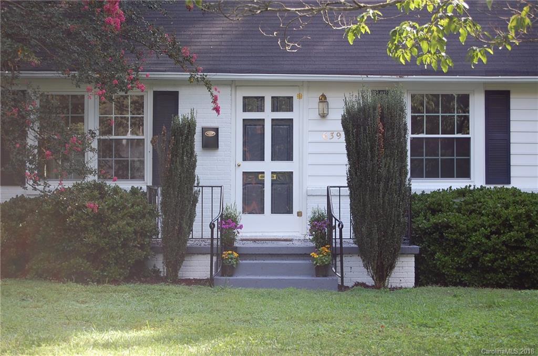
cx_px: 269
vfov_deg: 16.5
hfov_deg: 24.7
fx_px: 1230
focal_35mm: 82
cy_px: 178
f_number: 5.6
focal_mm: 55
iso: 200
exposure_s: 1/125
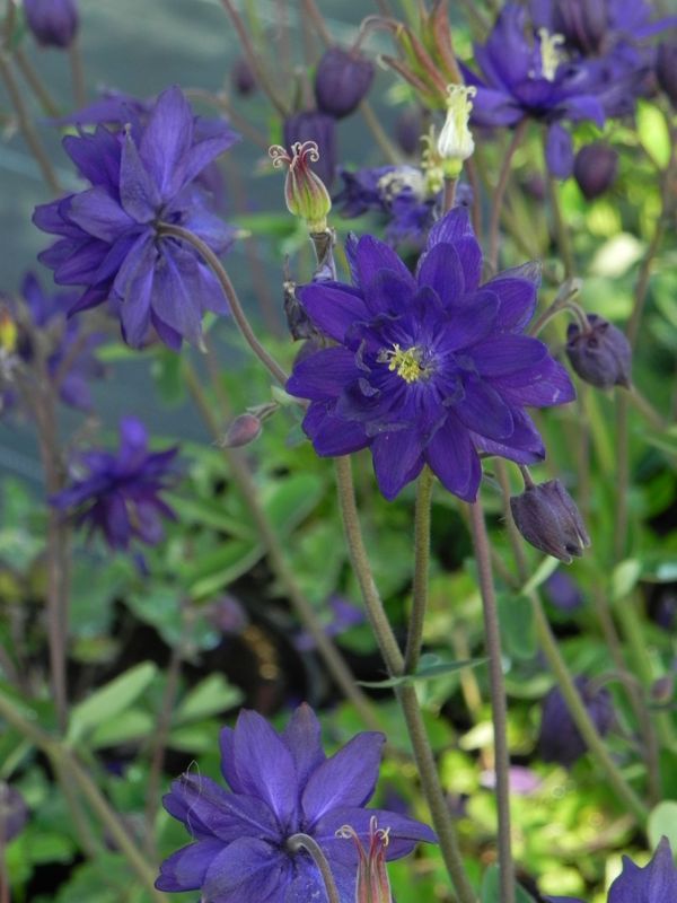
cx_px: 338
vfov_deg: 16.8
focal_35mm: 117
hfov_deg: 12.7
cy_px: 452
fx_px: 3051
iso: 160
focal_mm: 20.8
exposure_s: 1/200
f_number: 4.5
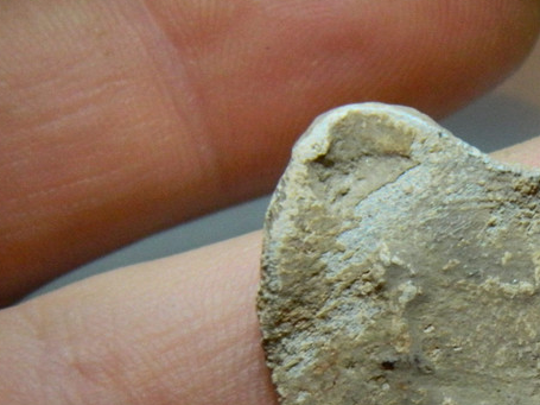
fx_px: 3072
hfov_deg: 10.0
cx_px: 558
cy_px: 419
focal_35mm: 197
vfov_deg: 7.5
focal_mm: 15.1
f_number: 4.2
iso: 400
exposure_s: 1/50
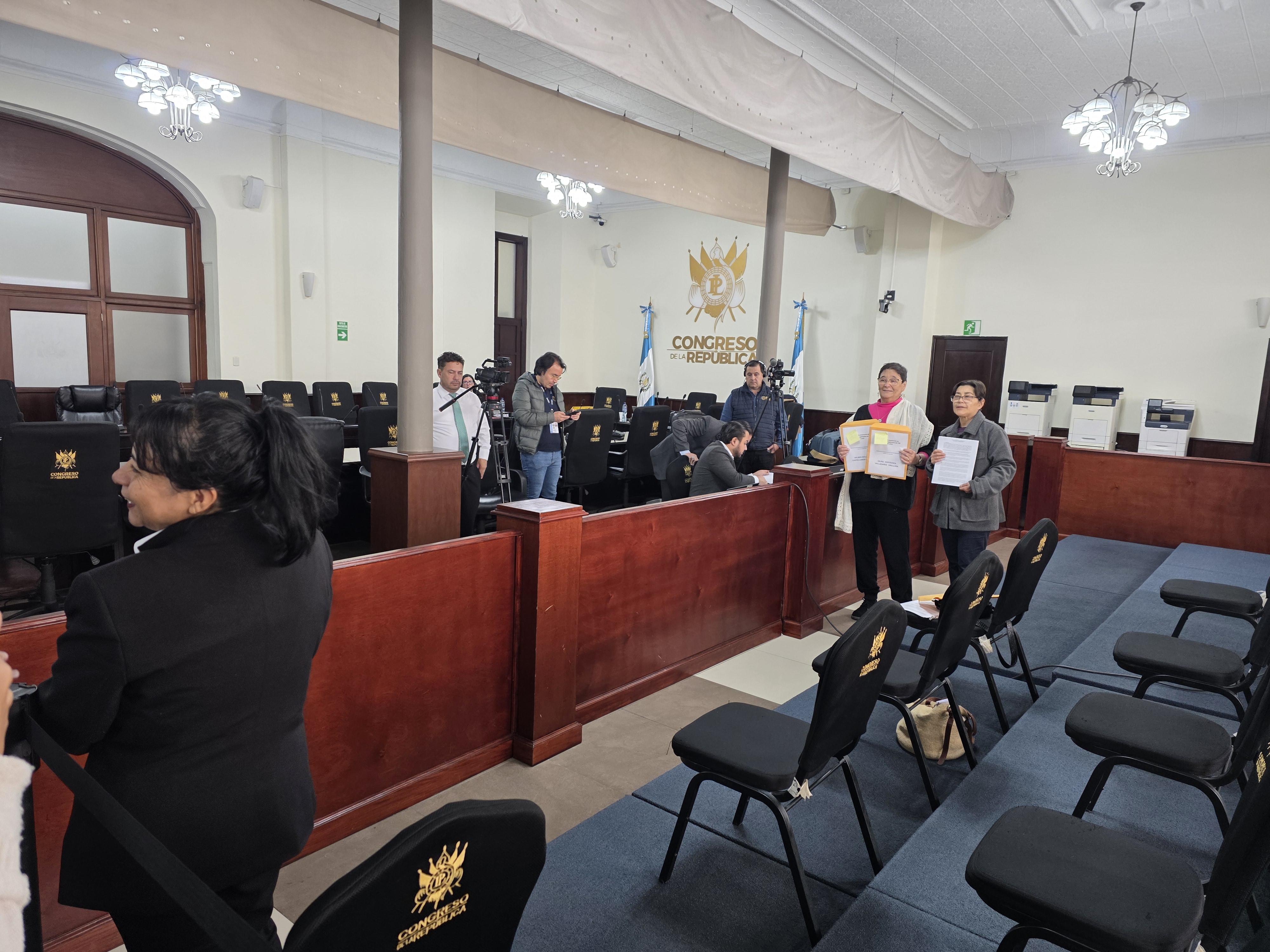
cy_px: 476
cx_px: 635
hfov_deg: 73.9
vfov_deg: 58.9
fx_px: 844
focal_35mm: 23
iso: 250
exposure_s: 1/120
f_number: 1.7
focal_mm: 6.3
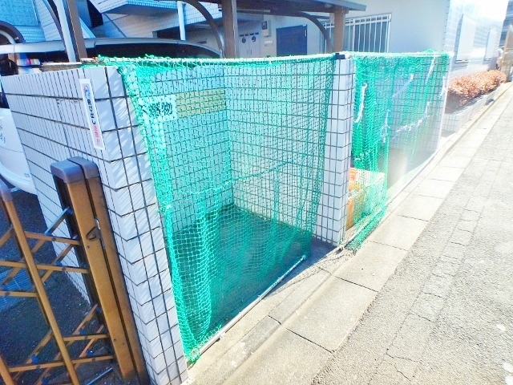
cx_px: 256
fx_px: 311
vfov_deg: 63.4
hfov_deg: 79.0
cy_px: 192
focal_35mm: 21
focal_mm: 3.7
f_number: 3.5
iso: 125
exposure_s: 1/250
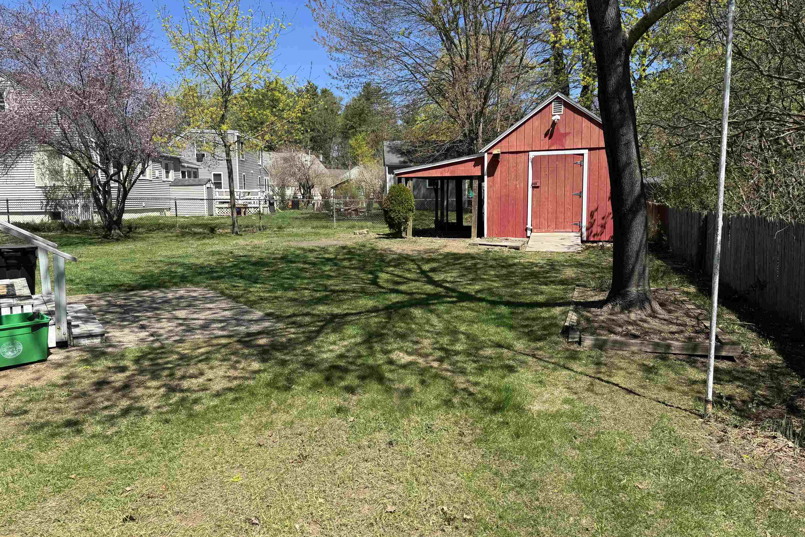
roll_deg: +0.2
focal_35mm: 25
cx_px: 403
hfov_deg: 71.5
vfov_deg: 51.2
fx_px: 559
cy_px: 246
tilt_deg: -5.6
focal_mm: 6.76
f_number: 1.78
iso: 80
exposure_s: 1/2833
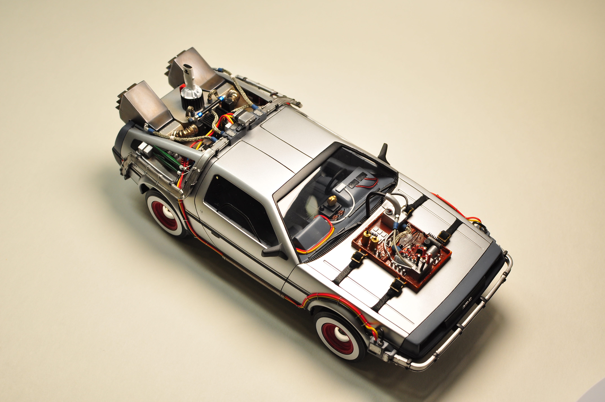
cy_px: 201
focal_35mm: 52
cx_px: 302
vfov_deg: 25.7
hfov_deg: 37.9
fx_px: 881
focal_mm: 35
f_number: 7.1
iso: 200
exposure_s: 1/80
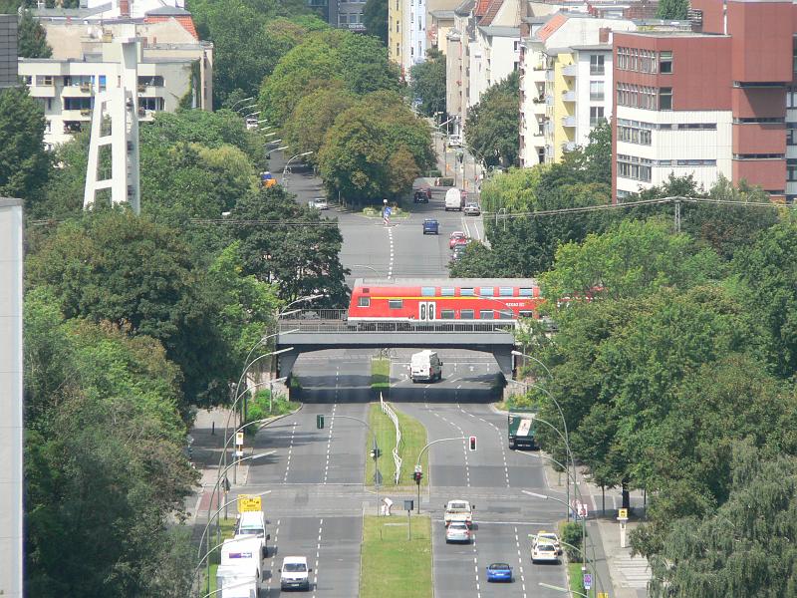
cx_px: 398
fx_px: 8749
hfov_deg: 5.2
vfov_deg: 3.9
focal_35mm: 380
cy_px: 299
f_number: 4.5
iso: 80
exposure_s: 1/500
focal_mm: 63.3
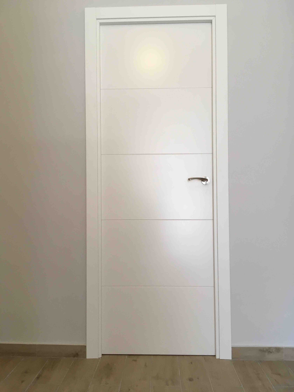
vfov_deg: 61.7
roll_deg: +0.1
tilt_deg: -0.2
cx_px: 147
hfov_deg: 48.2
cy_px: 196
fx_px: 328
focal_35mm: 29
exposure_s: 1/33
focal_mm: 4.15
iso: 40
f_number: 2.2
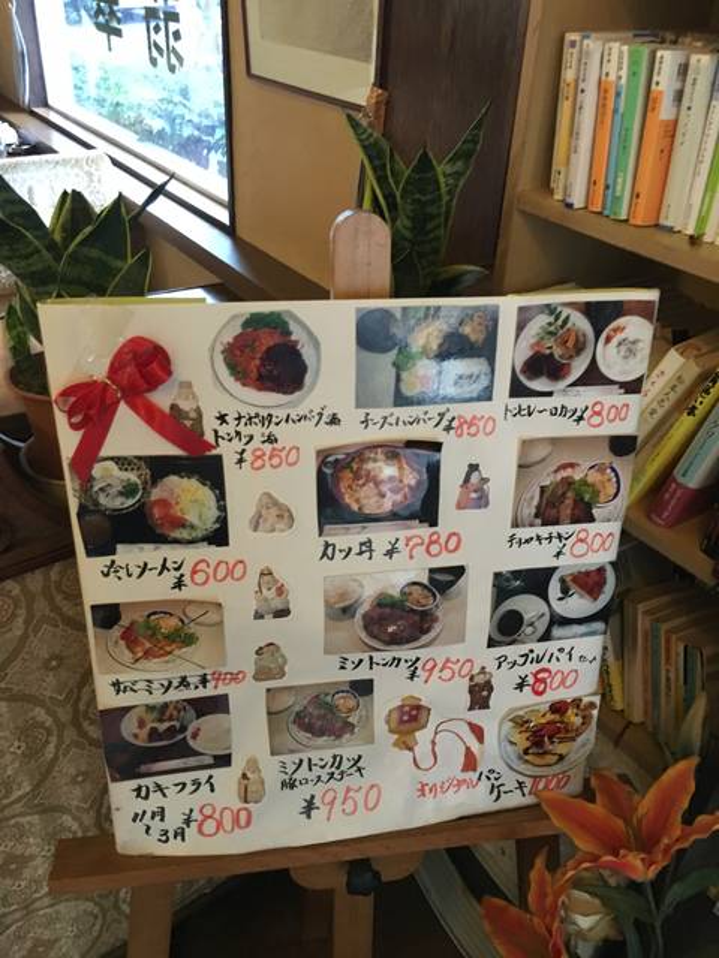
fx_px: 803
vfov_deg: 61.7
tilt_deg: -33.2
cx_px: 360
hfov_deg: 48.2
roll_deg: -4.8
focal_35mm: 29
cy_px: 479
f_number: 2.2
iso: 250
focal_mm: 4.15
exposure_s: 1/15
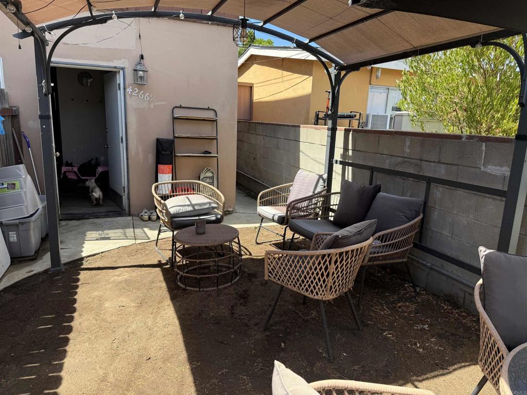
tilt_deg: -11.6
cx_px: 264
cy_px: 198
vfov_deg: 56.8
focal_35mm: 24
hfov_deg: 71.6
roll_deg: -1.8
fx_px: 365
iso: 100
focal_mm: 6.76
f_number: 1.78
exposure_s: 1/1493
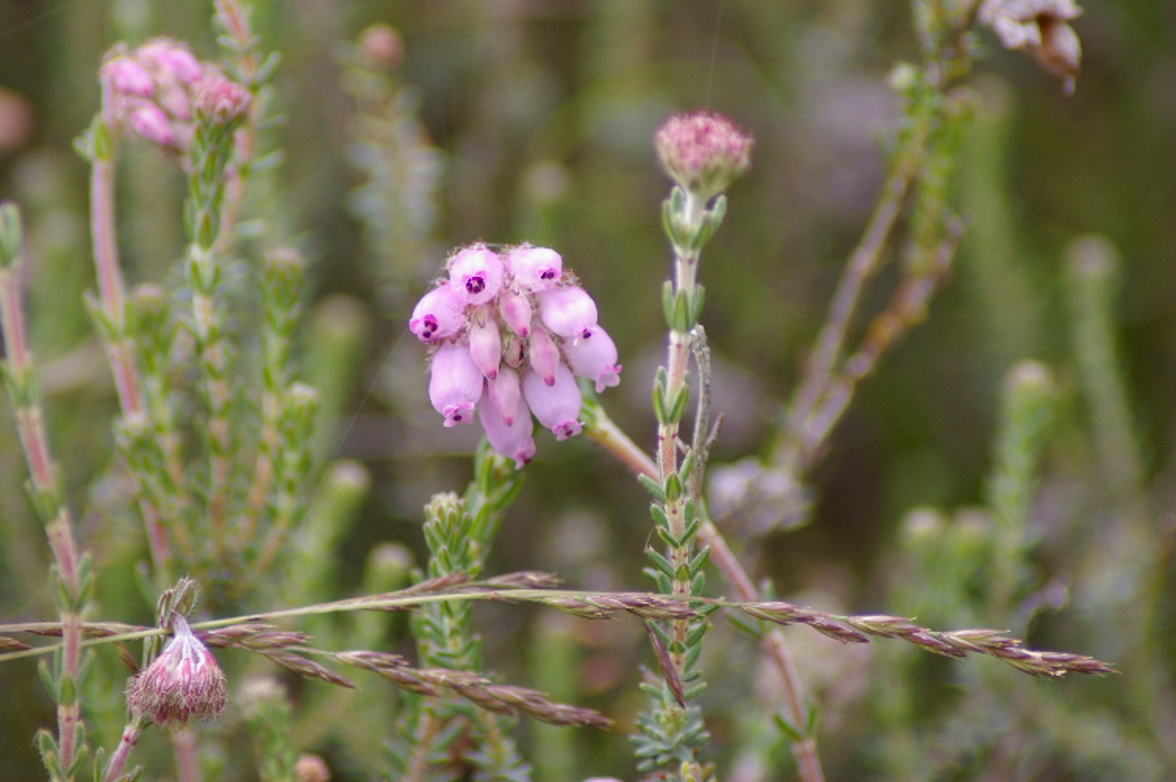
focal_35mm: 450
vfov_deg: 3.0
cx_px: 588
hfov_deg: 4.6
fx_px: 14687
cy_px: 391
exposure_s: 1/350
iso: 400
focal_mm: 300
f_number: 8
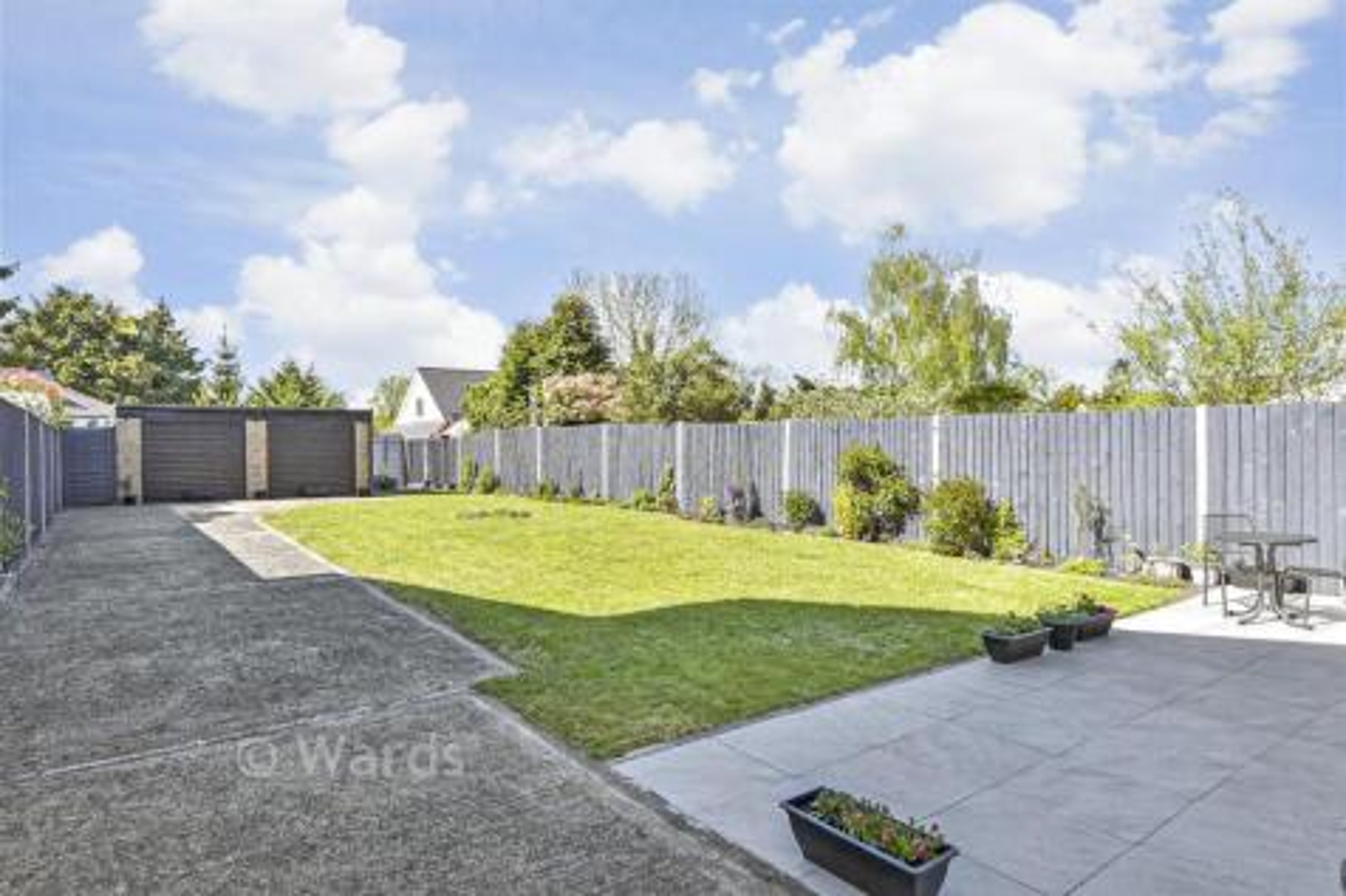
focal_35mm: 15
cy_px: 448
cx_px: 673
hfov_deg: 100.4
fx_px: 561
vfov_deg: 77.3
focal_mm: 10
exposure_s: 1/200
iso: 250
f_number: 8
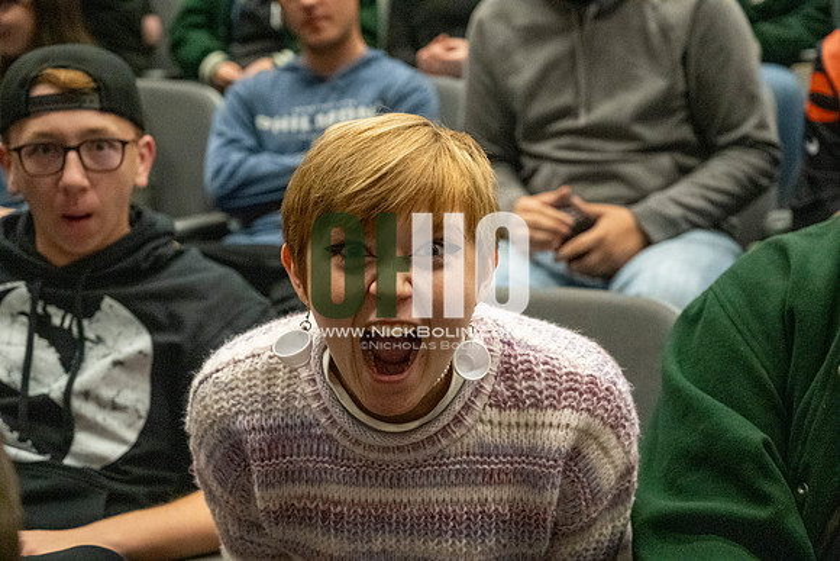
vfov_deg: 24.2
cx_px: 420
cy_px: 280
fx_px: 1307
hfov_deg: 35.6
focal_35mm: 56
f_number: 4
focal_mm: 56
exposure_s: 1/500
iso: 12800
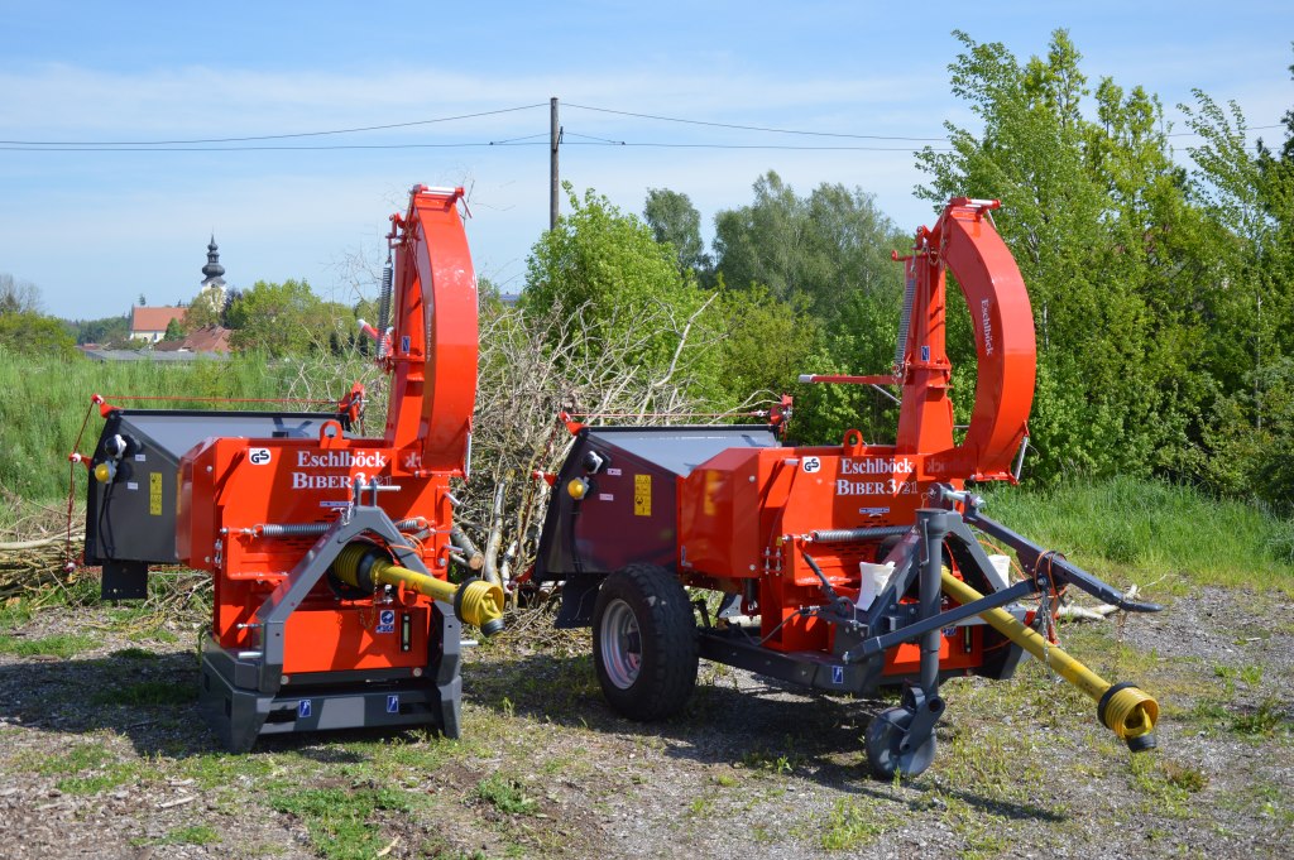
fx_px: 1508
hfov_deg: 46.4
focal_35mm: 42
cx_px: 647
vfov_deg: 31.8
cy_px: 430
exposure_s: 1/1250
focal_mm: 28
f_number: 5.6
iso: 400
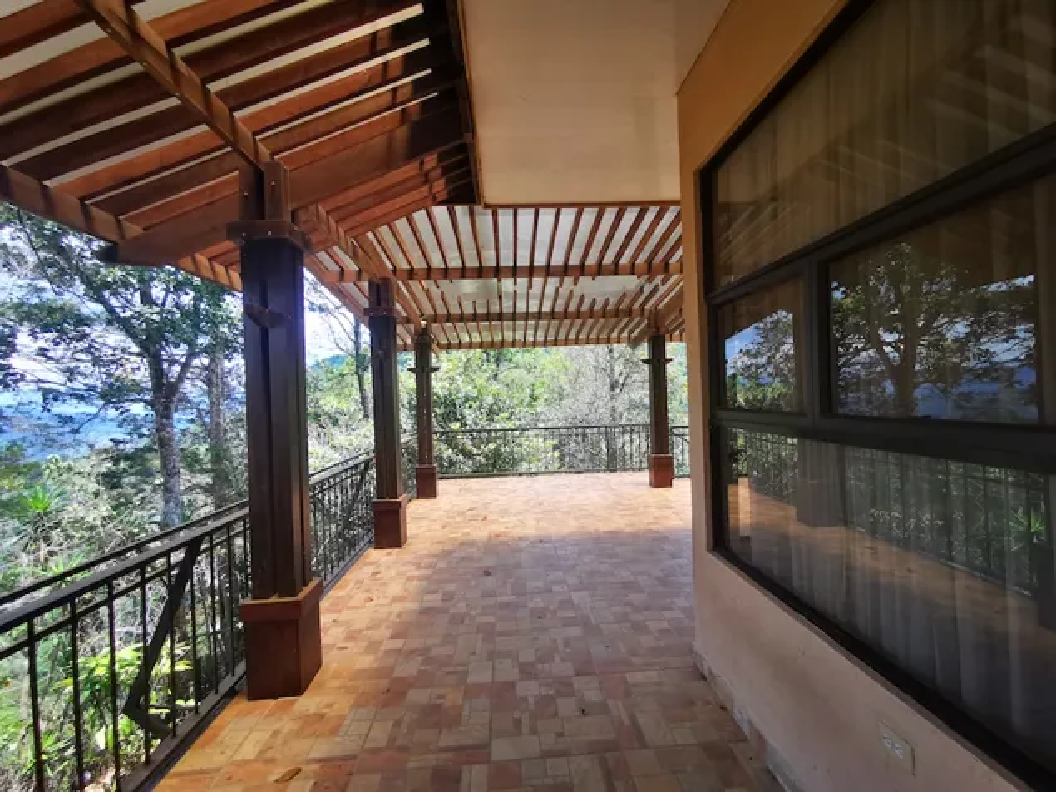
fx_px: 488
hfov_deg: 94.5
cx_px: 528
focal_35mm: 16
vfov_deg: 78.1
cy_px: 396
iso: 50
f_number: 2.2
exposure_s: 1/152
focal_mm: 2.35
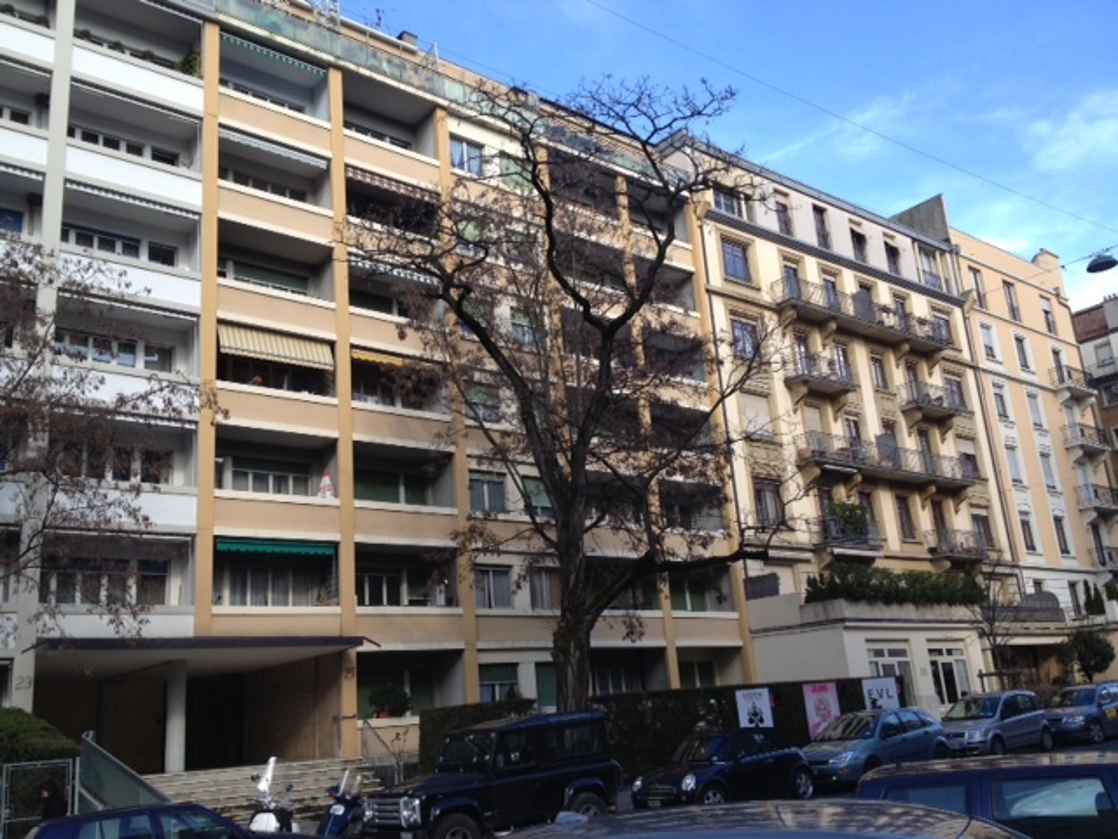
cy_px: 420
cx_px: 559
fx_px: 1130
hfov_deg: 52.6
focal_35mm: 35
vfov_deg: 40.7
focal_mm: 4.28
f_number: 2.4
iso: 50
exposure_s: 1/438
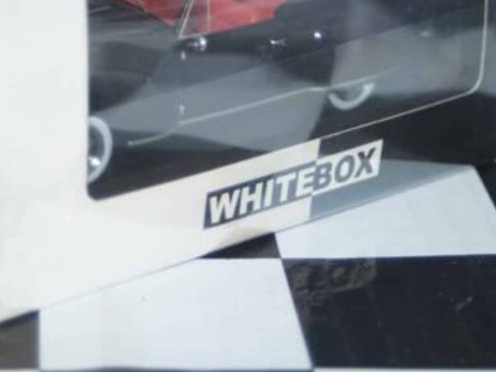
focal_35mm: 144
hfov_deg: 13.7
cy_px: 74
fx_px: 2061
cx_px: 156
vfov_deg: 10.3
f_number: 5
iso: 400
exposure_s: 1/100
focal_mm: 55
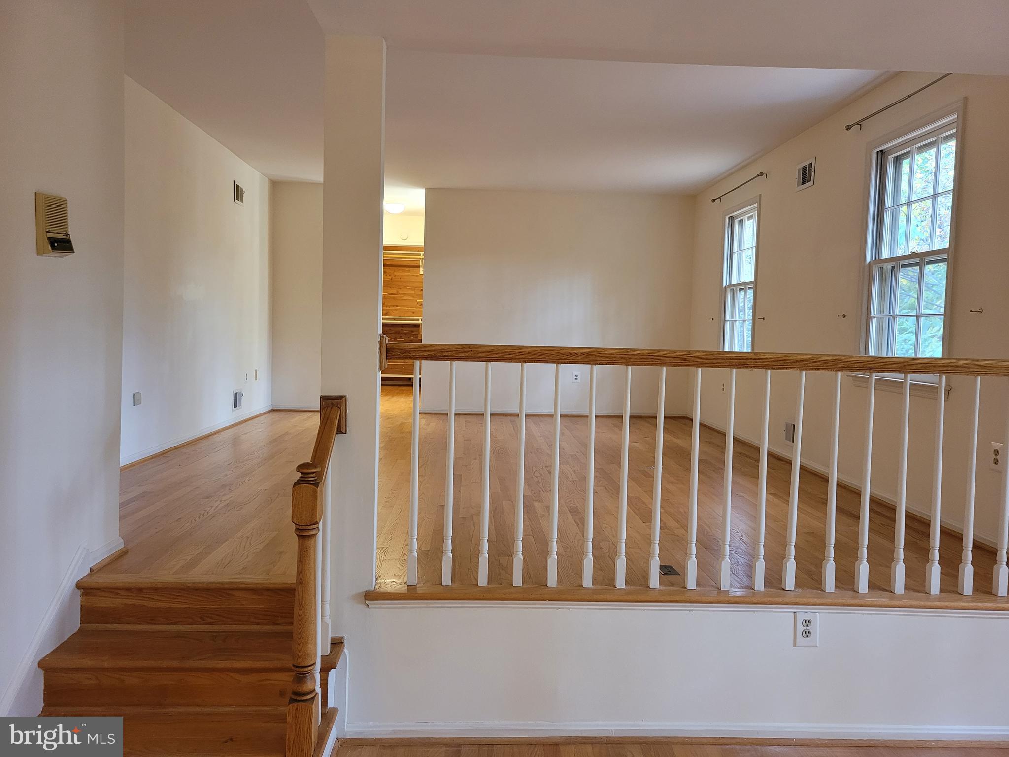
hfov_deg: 67.3
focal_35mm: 26
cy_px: 378
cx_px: 504
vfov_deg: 53.1
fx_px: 758
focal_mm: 5.4
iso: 320
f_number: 1.8
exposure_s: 1/40
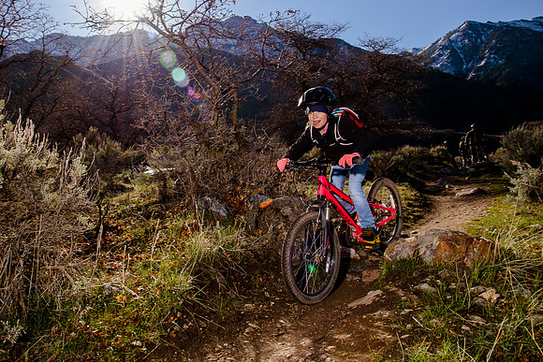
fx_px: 454
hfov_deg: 61.2
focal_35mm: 30
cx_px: 215
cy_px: 135
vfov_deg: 43.2
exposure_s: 1/200
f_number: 11
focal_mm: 24
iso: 250
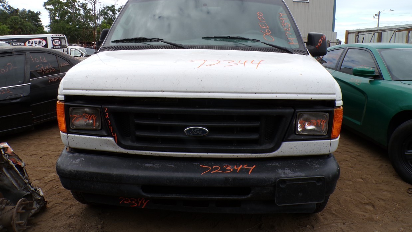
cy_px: 92
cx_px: 208
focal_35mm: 27
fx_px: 295
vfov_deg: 42.6
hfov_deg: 69.9
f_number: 4.4
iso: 100
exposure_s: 1/300
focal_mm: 4.3
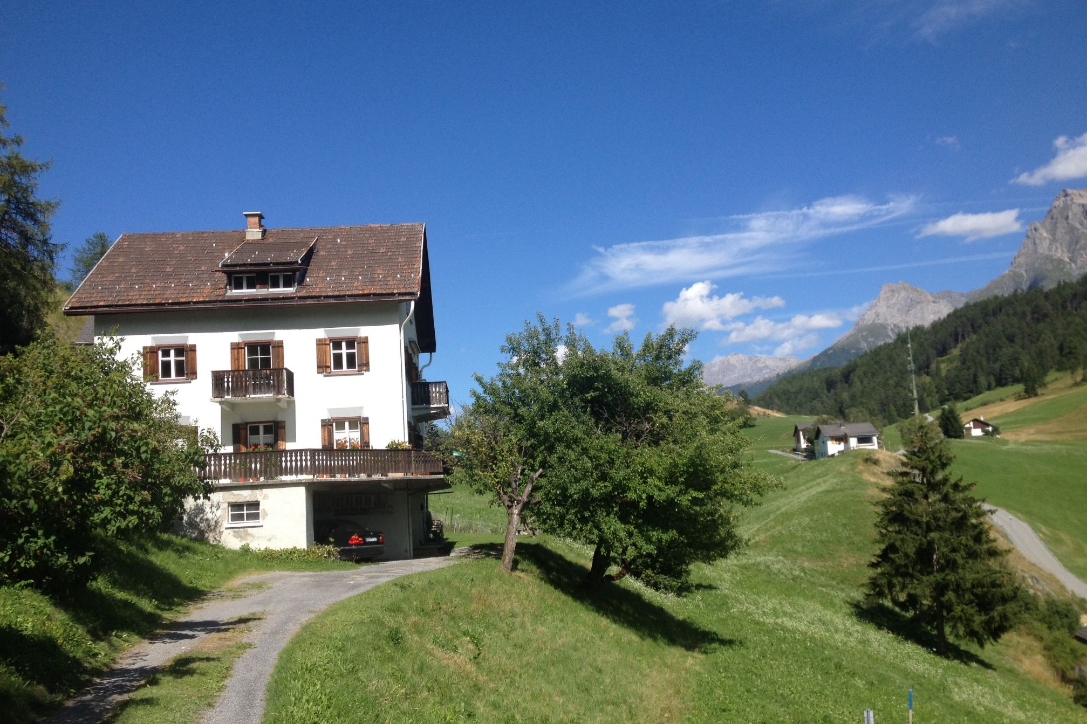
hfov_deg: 51.9
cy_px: 389
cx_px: 539
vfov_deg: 35.9
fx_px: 1117
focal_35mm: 37
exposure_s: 1/1534
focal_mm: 4.28
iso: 50
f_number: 2.4
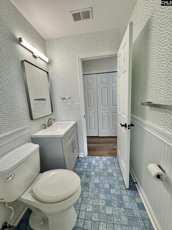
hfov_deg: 85.7
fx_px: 93
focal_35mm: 14
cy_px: 115
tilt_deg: -9.8
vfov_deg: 102.1
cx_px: 86
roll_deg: +3.8
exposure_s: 1/120
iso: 200
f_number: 2.2
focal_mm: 2.22
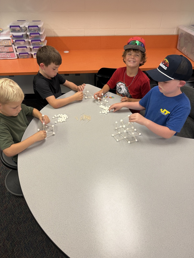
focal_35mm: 24
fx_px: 179
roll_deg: -1.0
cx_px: 97
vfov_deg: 71.6
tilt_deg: -38.5
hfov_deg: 56.8
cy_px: 129
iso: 125
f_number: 1.78
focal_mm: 6.76
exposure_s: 1/60
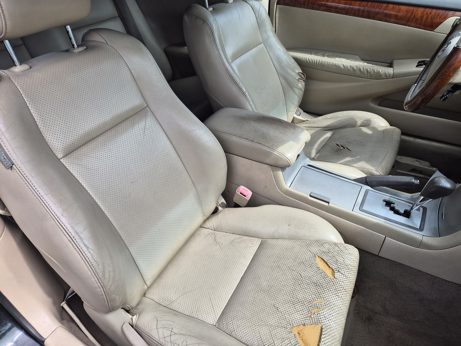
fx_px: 306
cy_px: 173
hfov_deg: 73.9
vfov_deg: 58.9
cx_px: 230
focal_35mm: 23
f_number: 1.8
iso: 80
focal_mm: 5.4
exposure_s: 1/1996
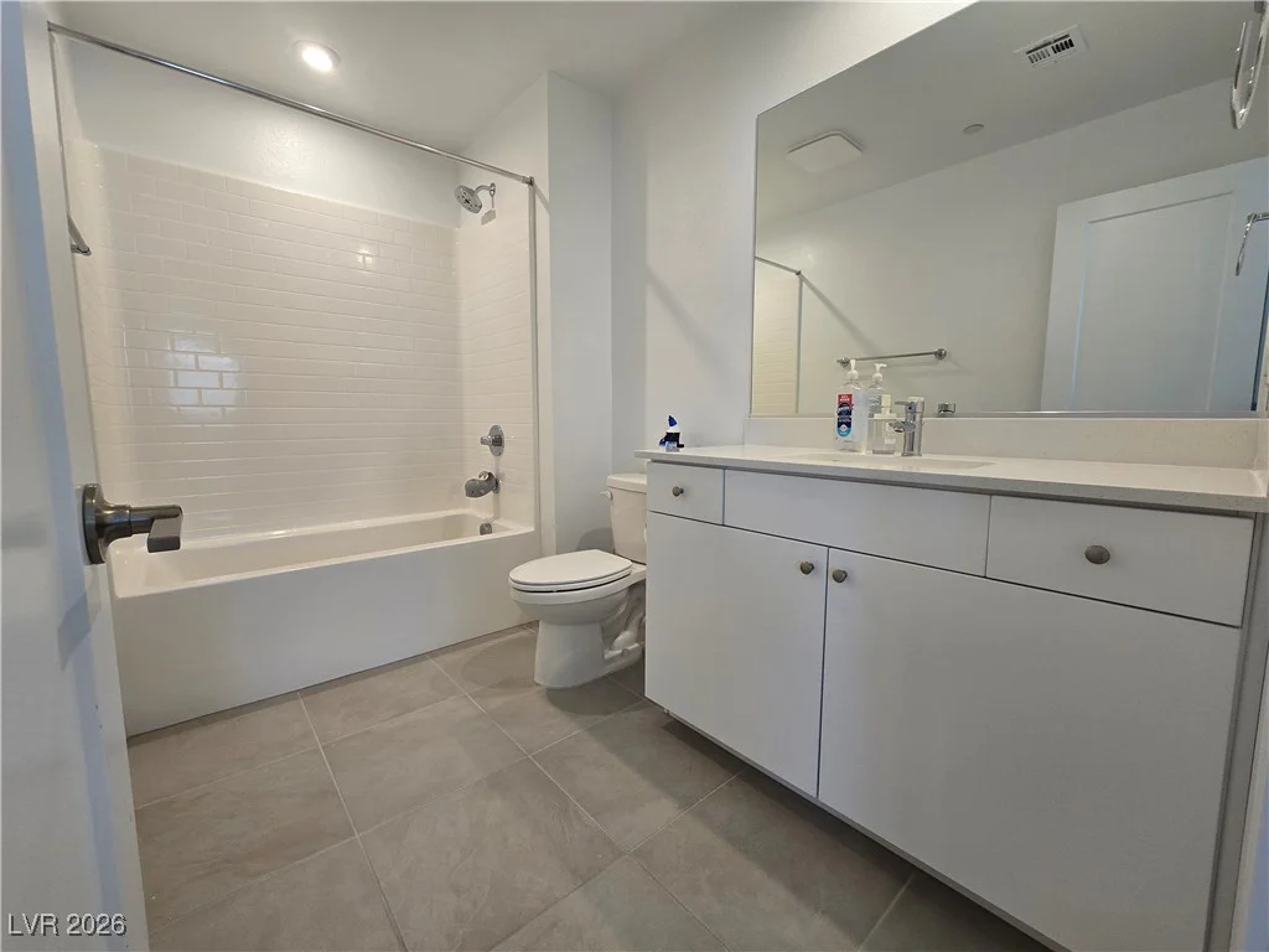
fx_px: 477
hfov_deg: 106.2
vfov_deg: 89.9
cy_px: 476
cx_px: 634
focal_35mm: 13
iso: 80
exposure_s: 1/60
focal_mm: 2.2
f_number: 2.2
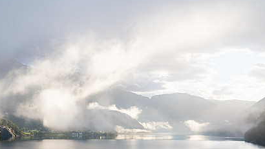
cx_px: 103
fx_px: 401
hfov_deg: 36.4
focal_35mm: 57
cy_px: 87
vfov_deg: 21.1
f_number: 5.6
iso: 64
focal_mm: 33.5
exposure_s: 1/400
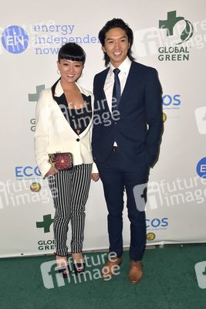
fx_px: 292
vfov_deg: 55.8
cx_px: 103
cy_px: 154
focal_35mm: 34
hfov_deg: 38.9
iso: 250
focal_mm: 34
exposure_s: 1/250
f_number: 6.3
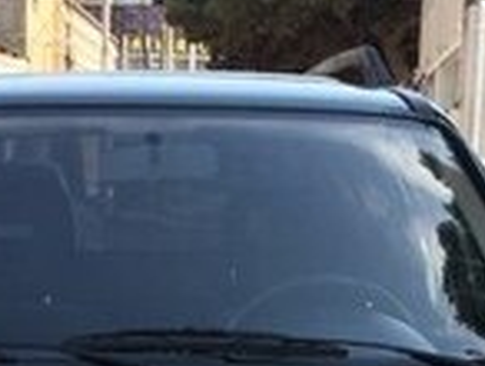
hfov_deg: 15.0
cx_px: 199
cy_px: 764
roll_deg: -0.7
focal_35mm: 131
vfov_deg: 10.3
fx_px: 1838
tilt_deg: -18.4
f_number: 2.2
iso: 32
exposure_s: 1/533
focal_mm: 4.15
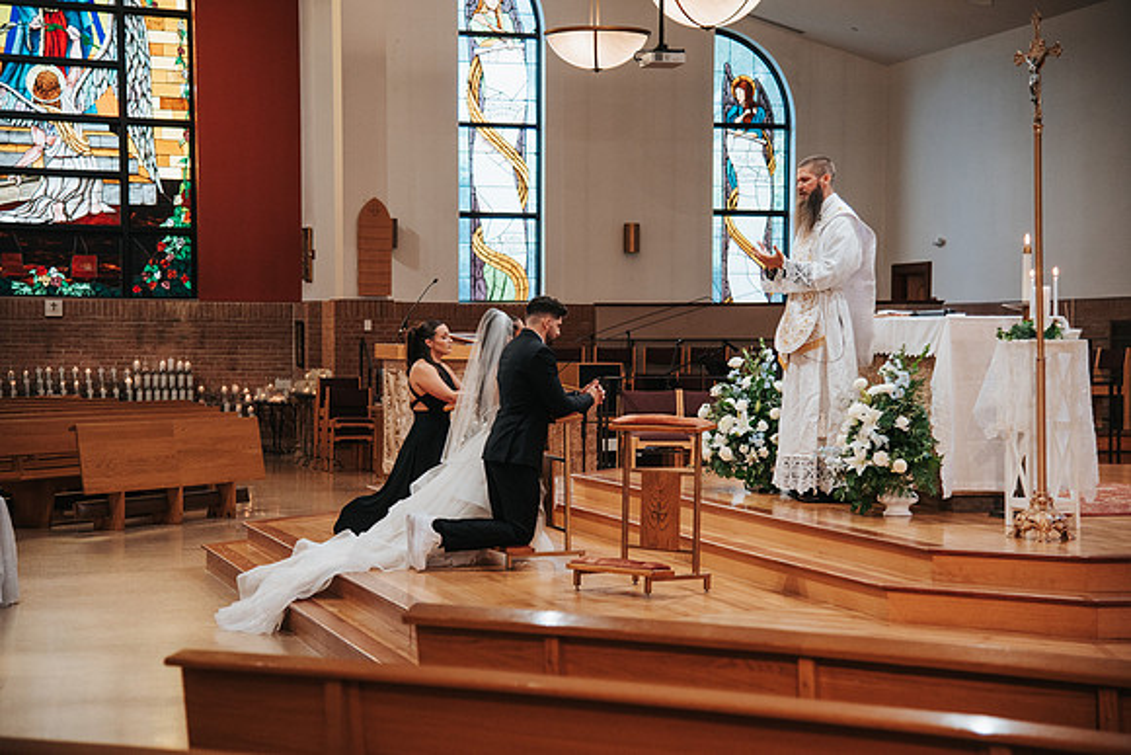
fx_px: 2214
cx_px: 566
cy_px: 378
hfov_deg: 28.7
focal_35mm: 70
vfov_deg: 19.3
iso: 1000
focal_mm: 70
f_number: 4
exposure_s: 1/200
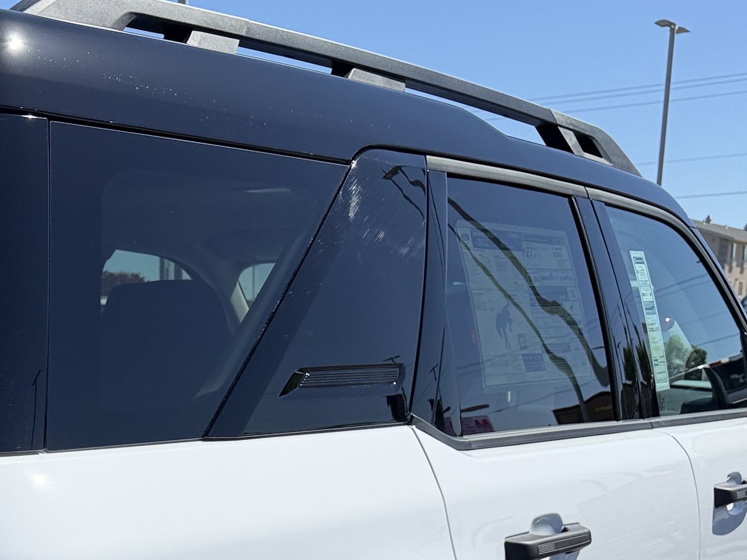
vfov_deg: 23.2
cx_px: 99
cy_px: 627
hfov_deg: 31.4
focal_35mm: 59
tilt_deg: -13.4
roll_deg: +0.0
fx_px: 1273
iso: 80
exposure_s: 1/4975
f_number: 1.78
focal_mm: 6.76
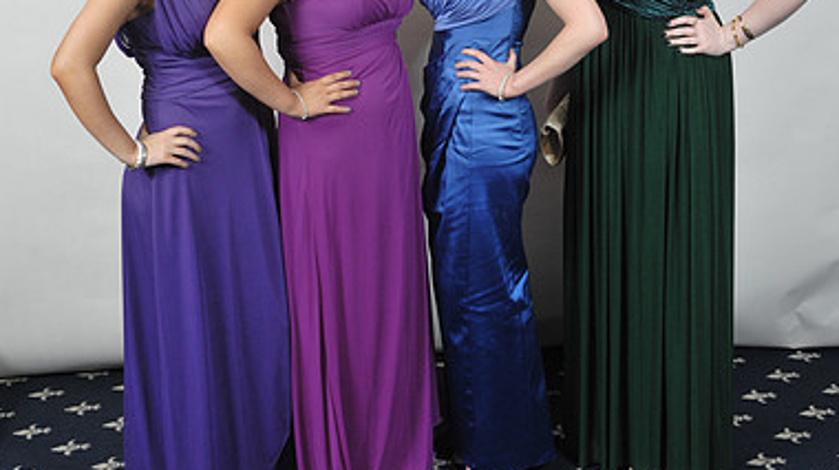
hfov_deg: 37.2
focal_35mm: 56
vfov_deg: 21.2
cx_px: 422
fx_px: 1245
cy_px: 115
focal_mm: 35
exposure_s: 1/160
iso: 1000
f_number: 7.1
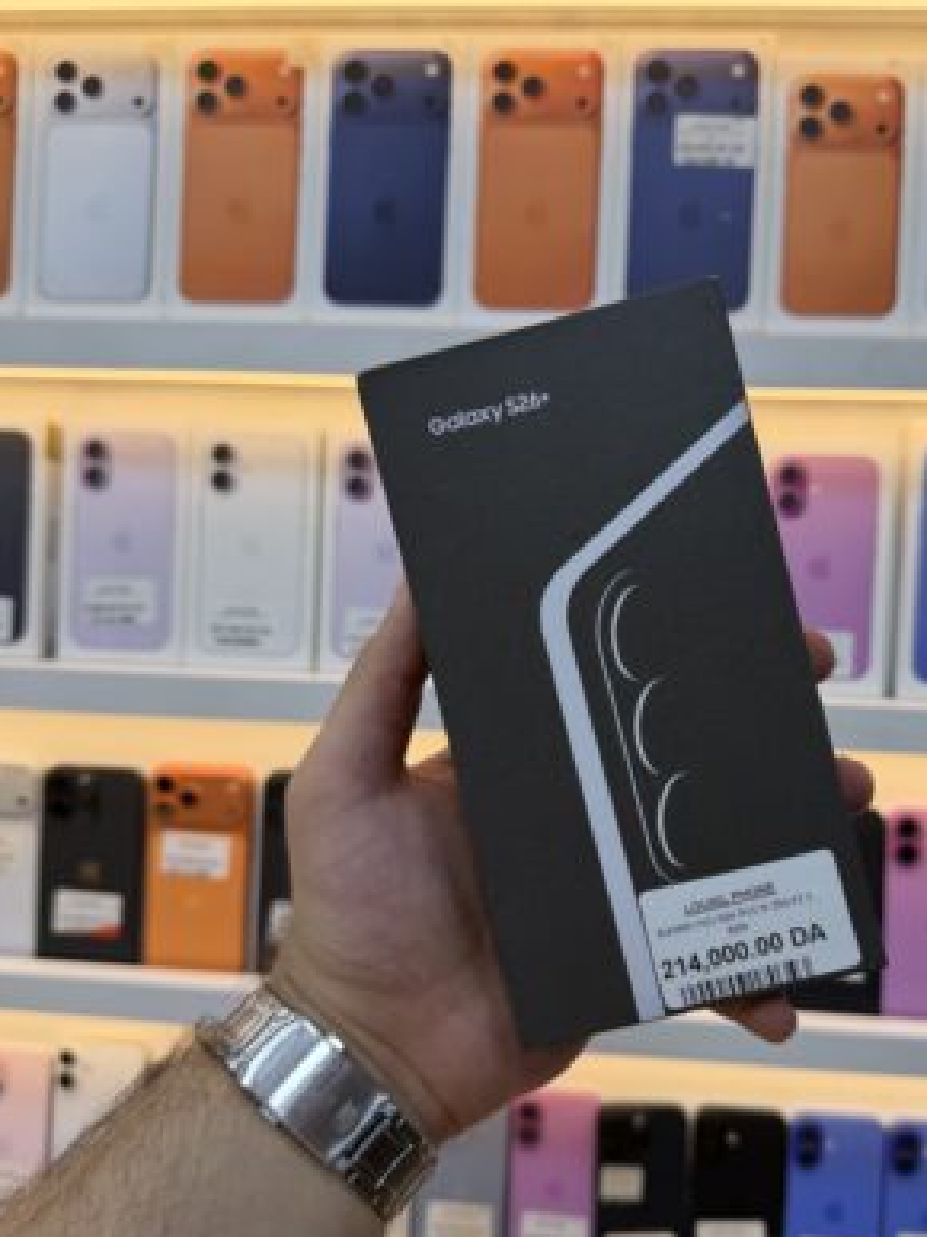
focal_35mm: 31
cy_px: 690
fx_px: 1107
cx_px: 587
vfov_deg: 58.2
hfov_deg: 45.0
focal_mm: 6.76
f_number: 1.78
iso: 80
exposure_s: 1/524
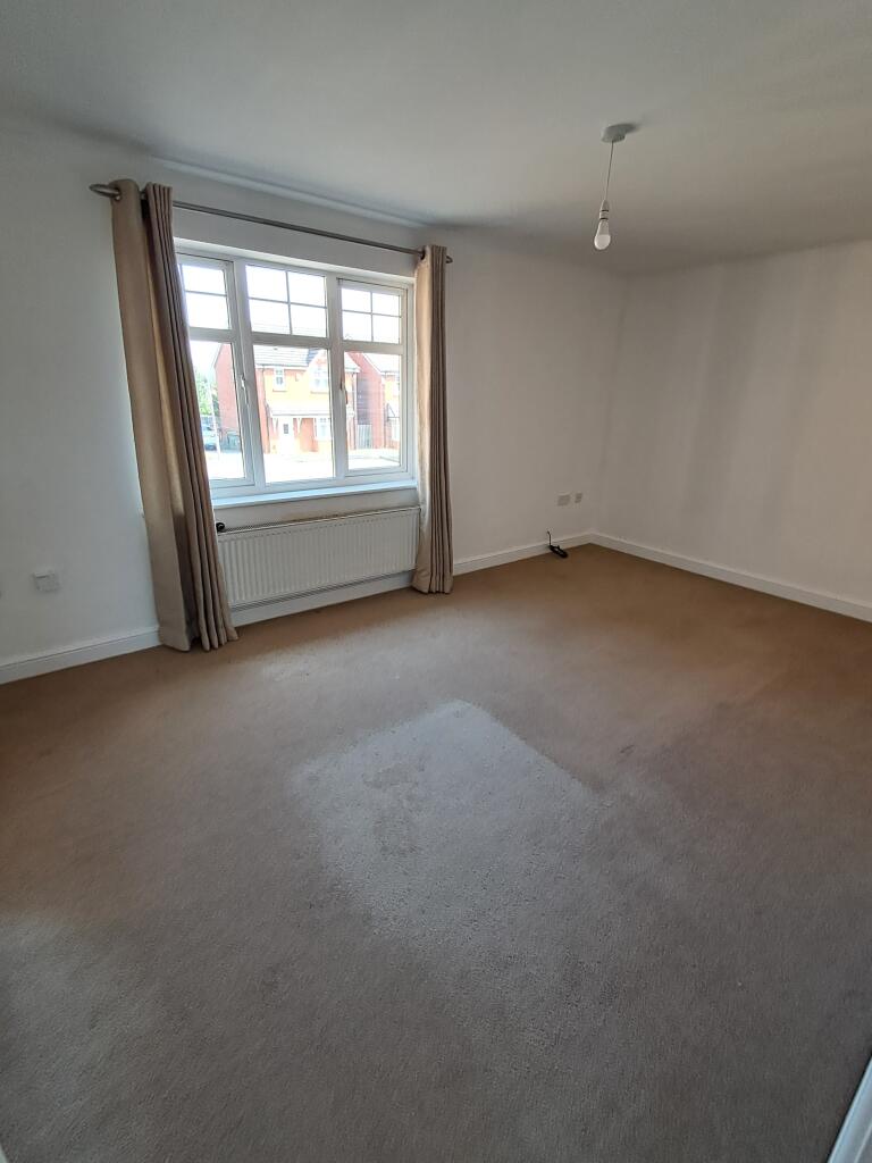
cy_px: 582
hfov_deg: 78.1
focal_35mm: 16
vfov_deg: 94.5
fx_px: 537
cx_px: 436
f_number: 2.2
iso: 50
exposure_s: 1/50
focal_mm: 1.64
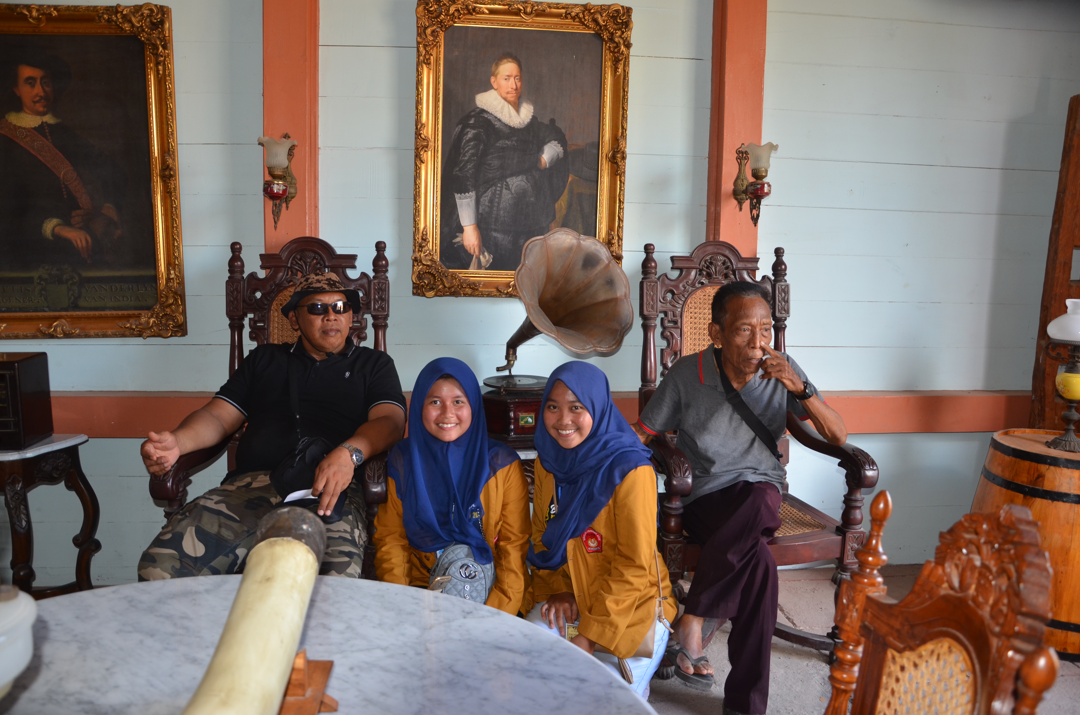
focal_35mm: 27
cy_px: 358
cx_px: 540
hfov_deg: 67.5
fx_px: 808
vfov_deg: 47.7
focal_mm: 18
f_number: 3.8
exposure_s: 1/60
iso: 320
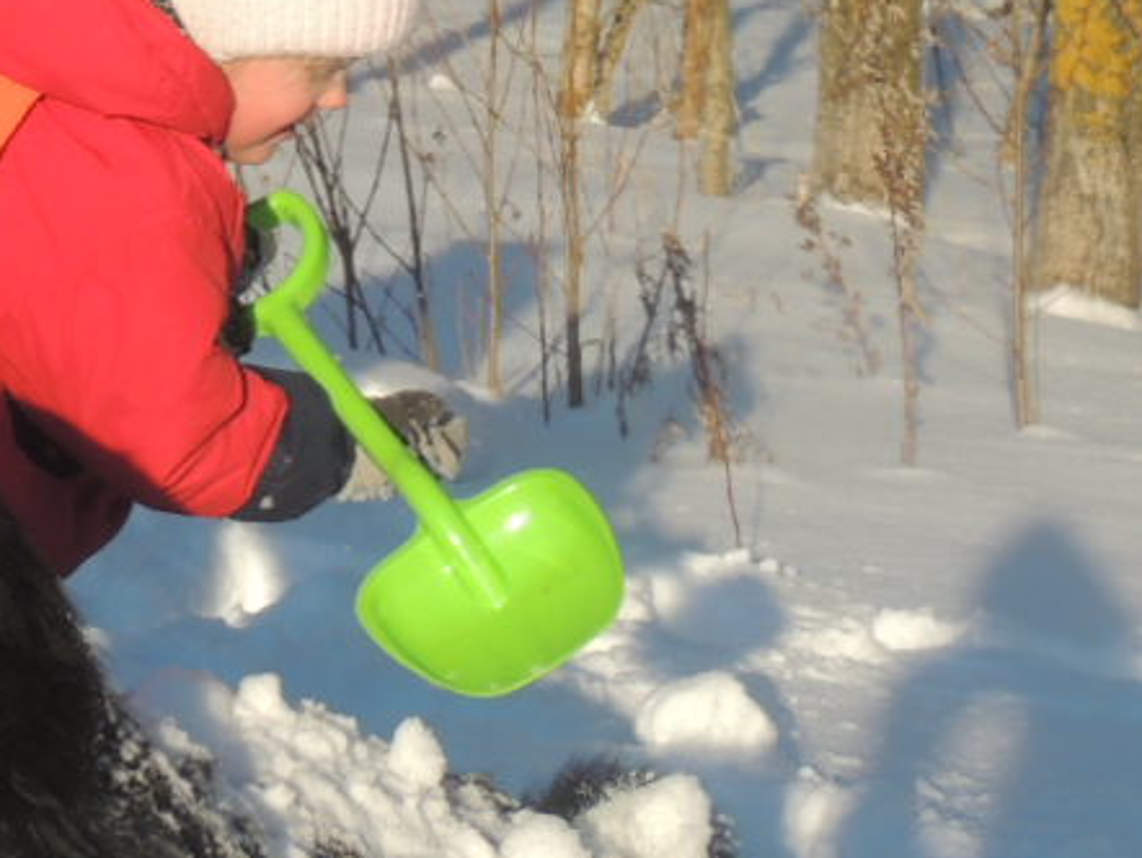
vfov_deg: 8.7
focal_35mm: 170
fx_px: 5611
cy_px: 173
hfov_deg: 11.3
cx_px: -398
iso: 100
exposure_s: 1/800
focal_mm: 8.3
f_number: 3.5
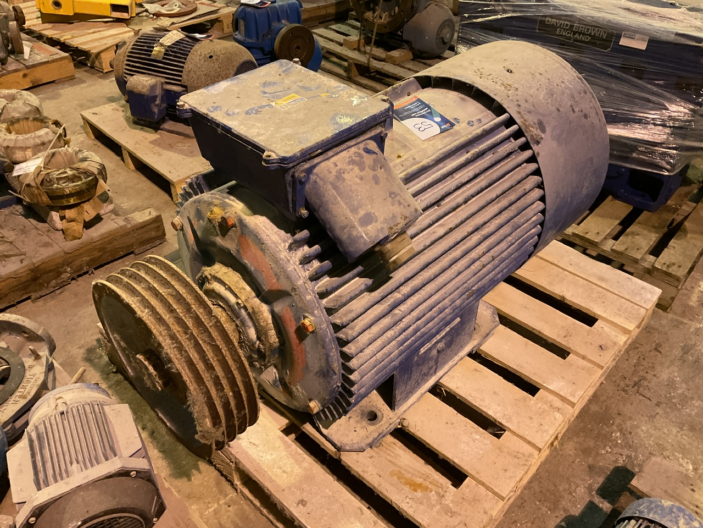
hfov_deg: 61.7
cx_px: 352
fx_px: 589
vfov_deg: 48.2
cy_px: 264
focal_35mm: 29
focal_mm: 3
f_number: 1.8
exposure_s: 1/50
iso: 160
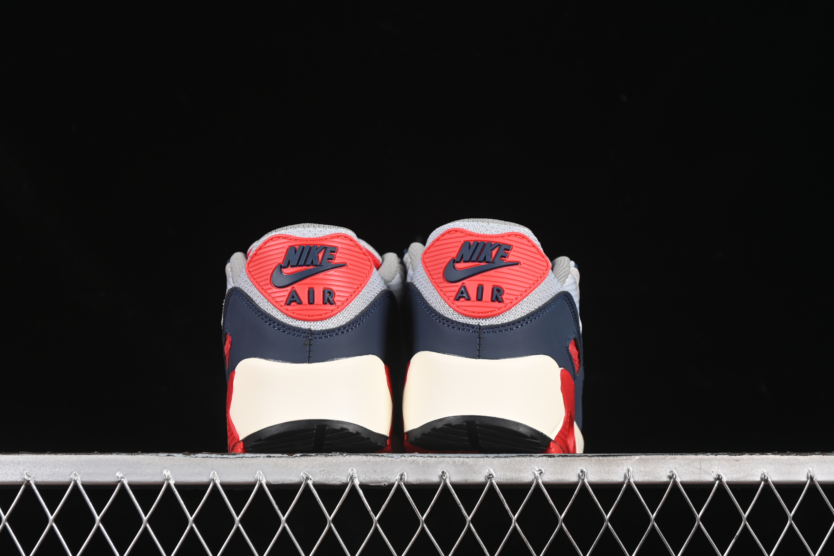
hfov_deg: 27.0
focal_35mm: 75
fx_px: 1737
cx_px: 417
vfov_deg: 18.2
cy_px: 278
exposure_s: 1/60
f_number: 6.3
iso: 160
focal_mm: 50
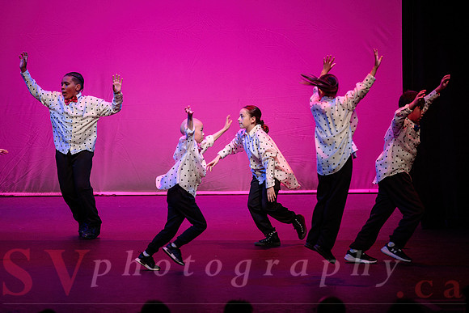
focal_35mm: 153
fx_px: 1998
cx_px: 229
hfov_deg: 13.4
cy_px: 171
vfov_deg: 9.0
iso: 1250
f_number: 2.8
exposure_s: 1/500
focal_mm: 135
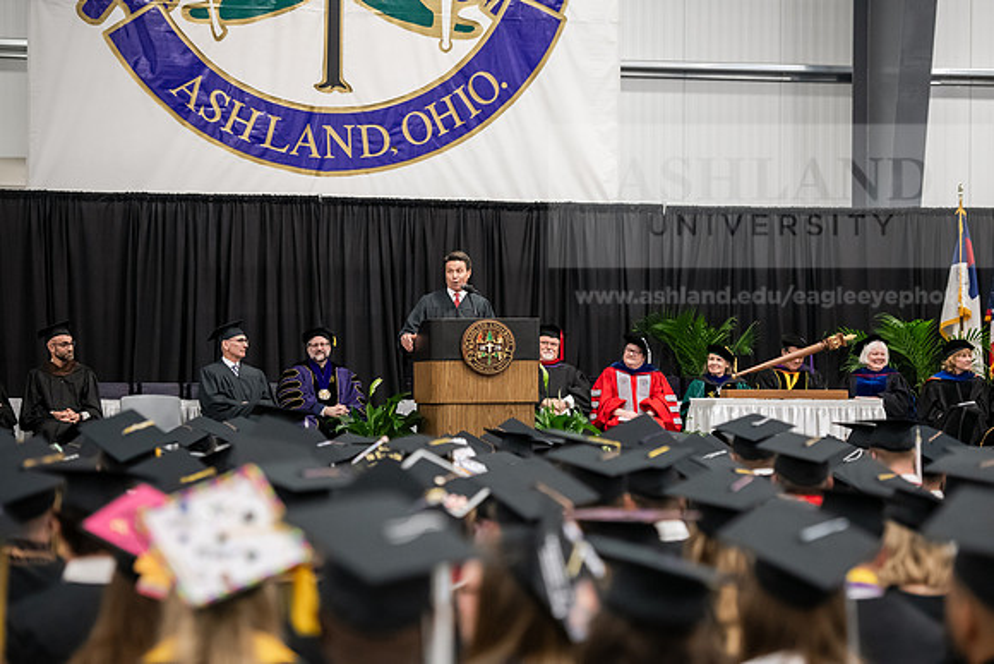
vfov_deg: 12.2
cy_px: 332
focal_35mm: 112
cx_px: 497
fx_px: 3093
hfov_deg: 18.3
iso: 3200
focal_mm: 112
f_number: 3.2
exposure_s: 1/200
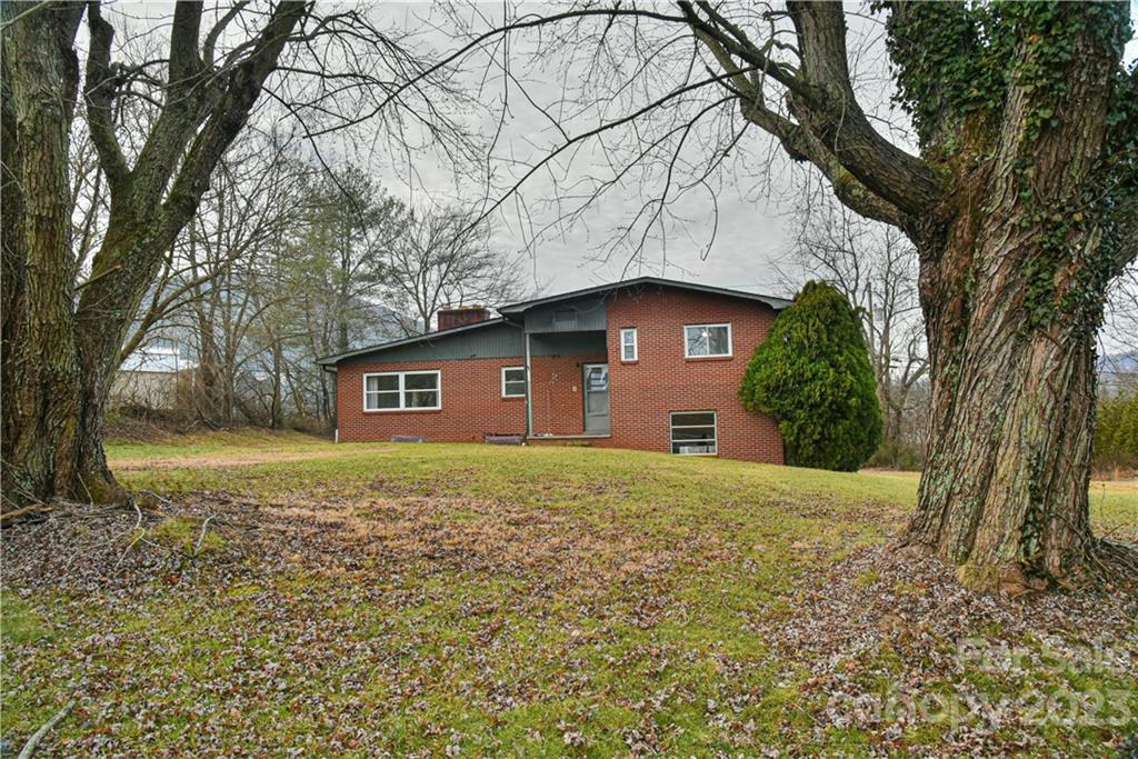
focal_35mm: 24
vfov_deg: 53.1
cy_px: 380
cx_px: 569
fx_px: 759
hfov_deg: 73.7
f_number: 10
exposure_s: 1/400
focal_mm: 24
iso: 1600
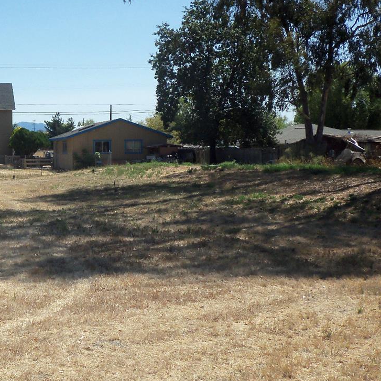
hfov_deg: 26.1
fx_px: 772
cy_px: 164
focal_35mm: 62
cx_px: -11
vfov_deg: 27.7
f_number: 8.8
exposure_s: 1/200
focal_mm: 5.7
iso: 80
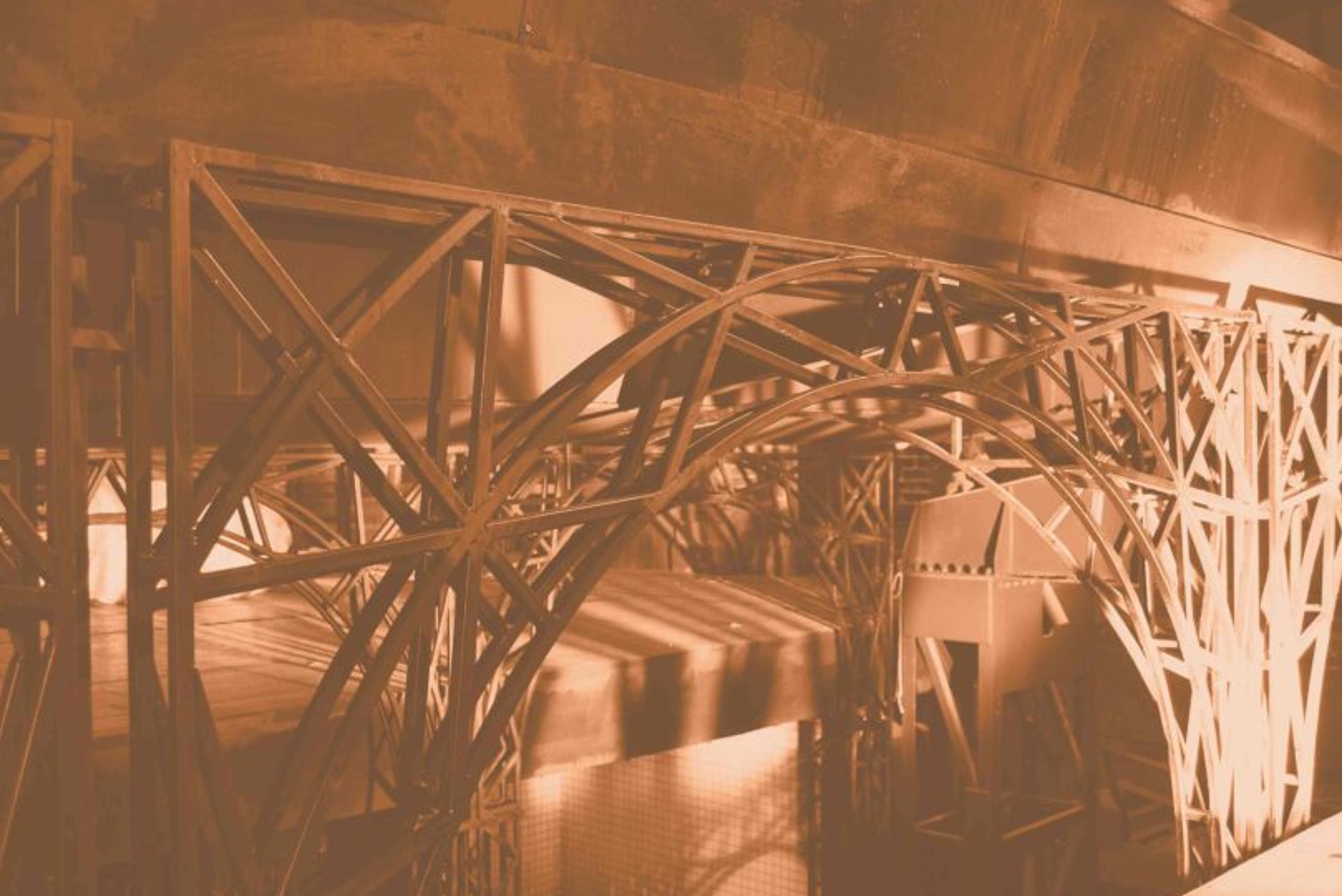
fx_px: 1417
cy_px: 460
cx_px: 566
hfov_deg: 50.5
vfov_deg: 35.1
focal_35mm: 38
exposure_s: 1/3
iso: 200
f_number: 3.8
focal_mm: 20
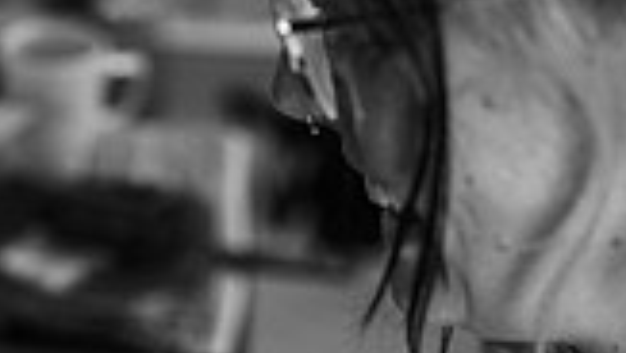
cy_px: 572
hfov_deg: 16.4
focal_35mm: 130
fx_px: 2160
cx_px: 161
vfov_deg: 9.1
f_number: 1.8
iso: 400
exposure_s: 1/200
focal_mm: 35
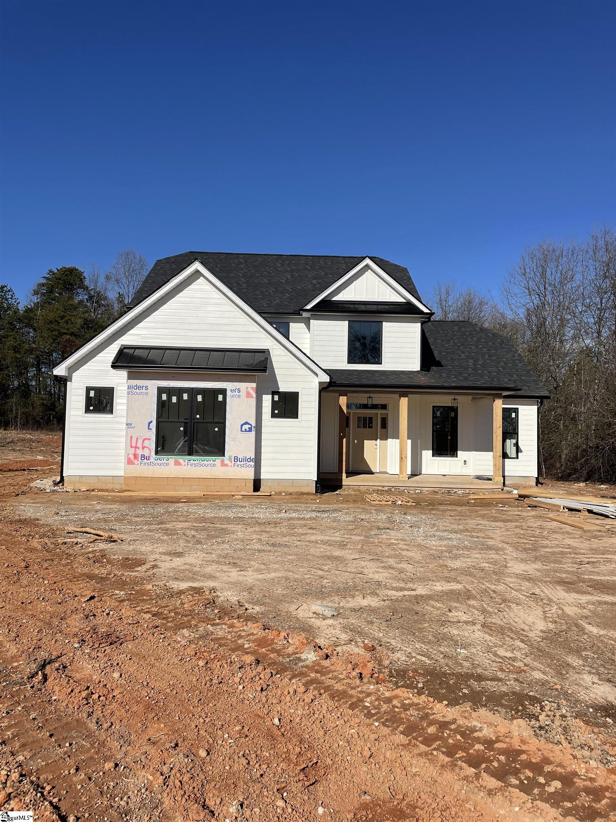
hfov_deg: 53.1
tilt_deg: +2.7
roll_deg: -1.4
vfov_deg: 67.3
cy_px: 411
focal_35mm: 26
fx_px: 617
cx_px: 308
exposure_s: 1/6897
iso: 32
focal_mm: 4.2
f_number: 1.6
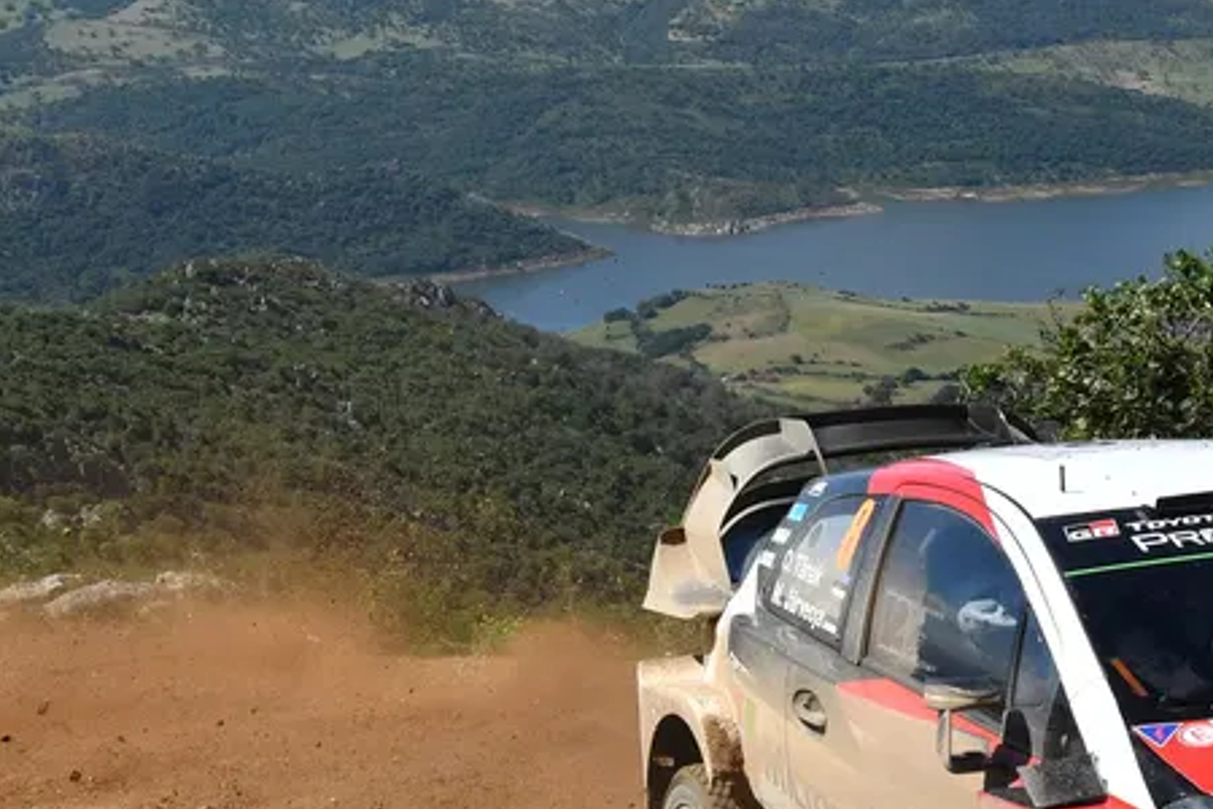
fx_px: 3234
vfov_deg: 14.2
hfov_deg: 20.9
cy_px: 461
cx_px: 1014
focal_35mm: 96
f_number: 9
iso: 500
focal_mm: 24
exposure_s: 1/2000
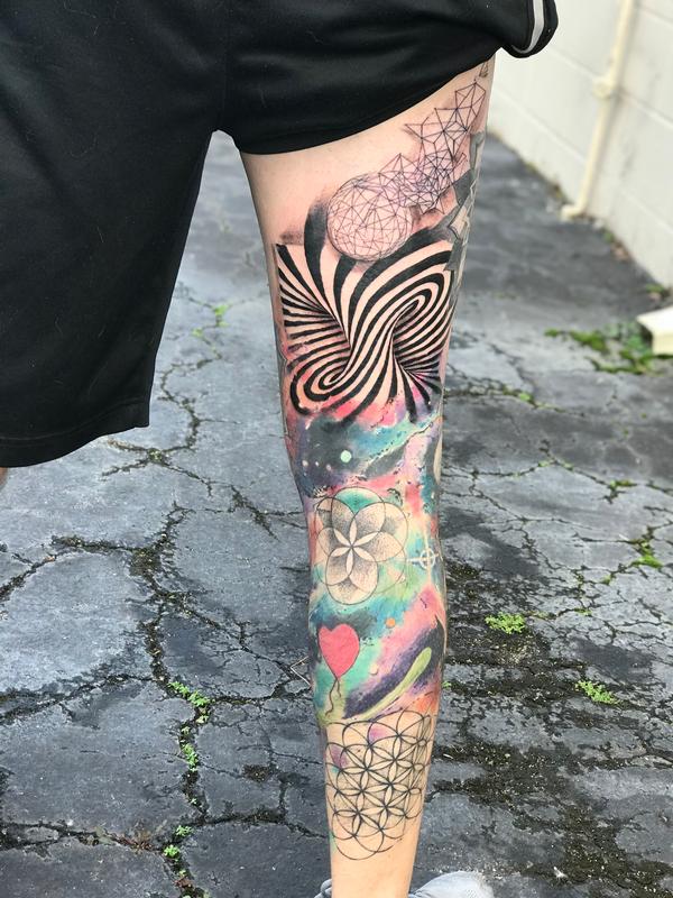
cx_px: 336
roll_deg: -10.2
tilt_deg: -22.9
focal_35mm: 57
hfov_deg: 25.7
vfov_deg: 33.8
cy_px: 449
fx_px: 1478
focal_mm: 6.6
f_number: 2.8
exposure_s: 1/120
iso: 40
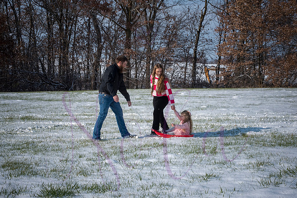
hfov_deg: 25.4
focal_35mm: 80
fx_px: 660
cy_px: 99
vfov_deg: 17.1
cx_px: 148
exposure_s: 1/1000
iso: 640
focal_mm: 80
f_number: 16
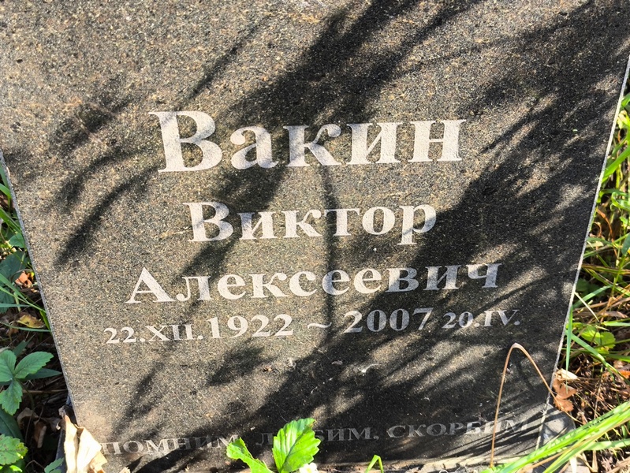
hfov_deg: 38.2
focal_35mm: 50
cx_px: 315
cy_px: 236
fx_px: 910
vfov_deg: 29.1
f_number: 1.7
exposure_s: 1/165
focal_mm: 4.71
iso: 50
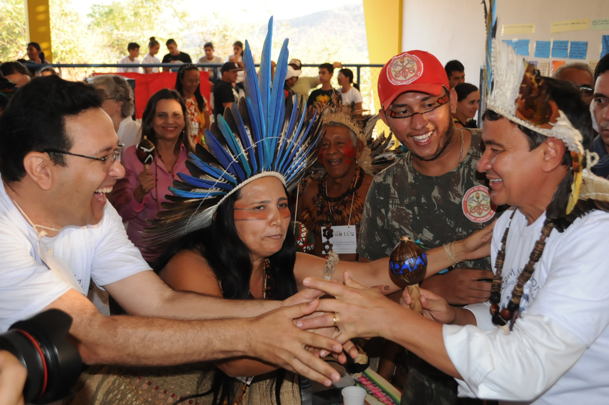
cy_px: 202
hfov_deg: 45.0
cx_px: 304
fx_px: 735
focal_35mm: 44
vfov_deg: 30.8
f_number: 4.5
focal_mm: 29
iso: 800
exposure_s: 1/160
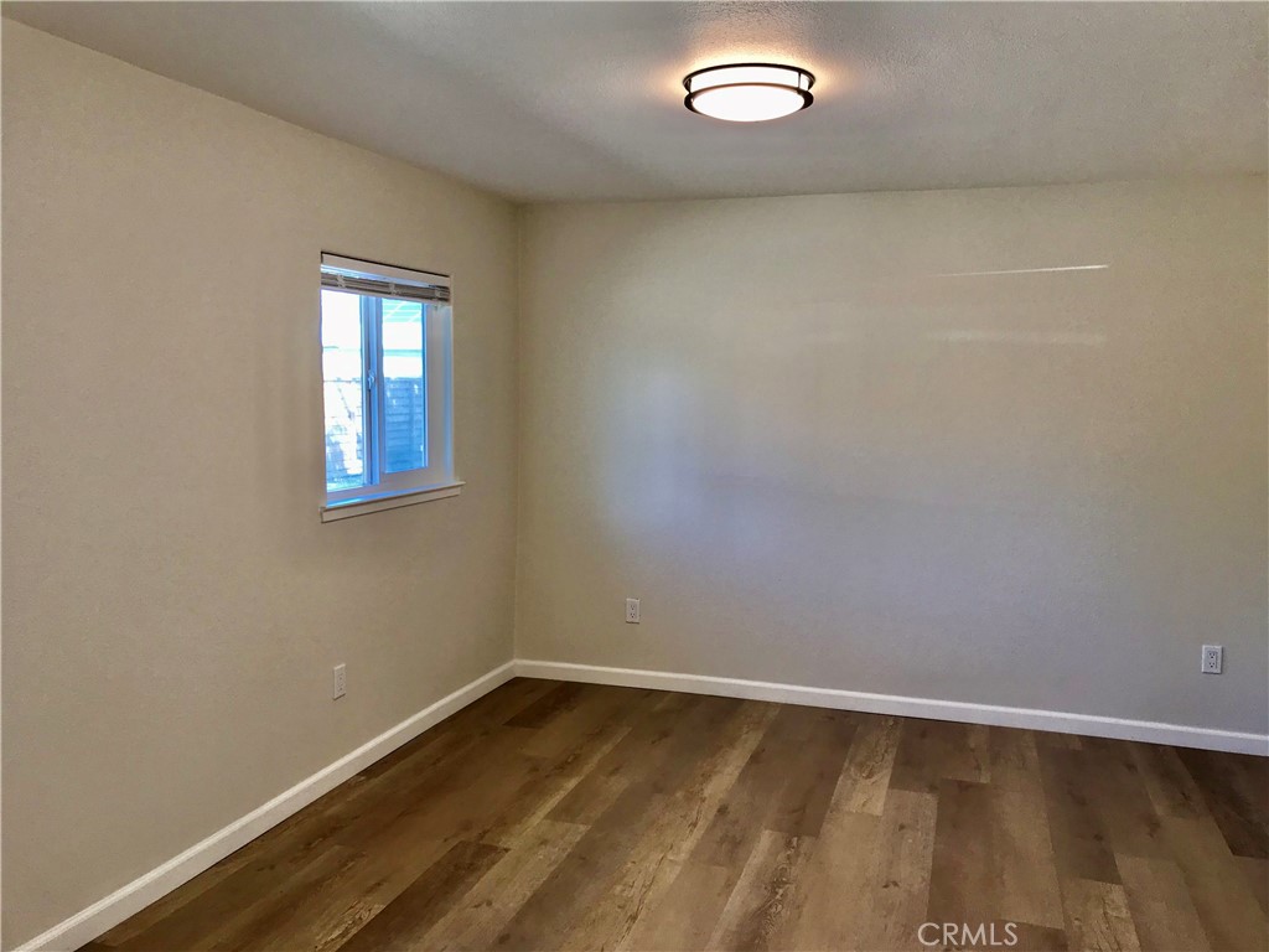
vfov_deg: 49.7
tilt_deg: -4.5
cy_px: 476
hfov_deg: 63.4
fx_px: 1026
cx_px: 634
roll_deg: -0.7
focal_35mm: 28
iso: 20
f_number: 1.8
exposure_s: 1/63
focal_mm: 3.99
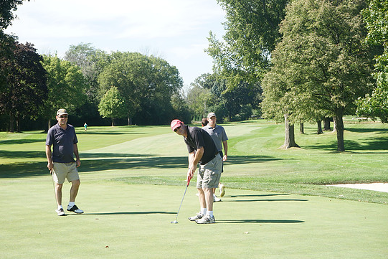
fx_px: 809
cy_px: 135
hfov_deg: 27.0
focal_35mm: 75
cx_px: 192
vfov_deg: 18.2
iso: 400
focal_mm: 70
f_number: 11
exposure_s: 1/200
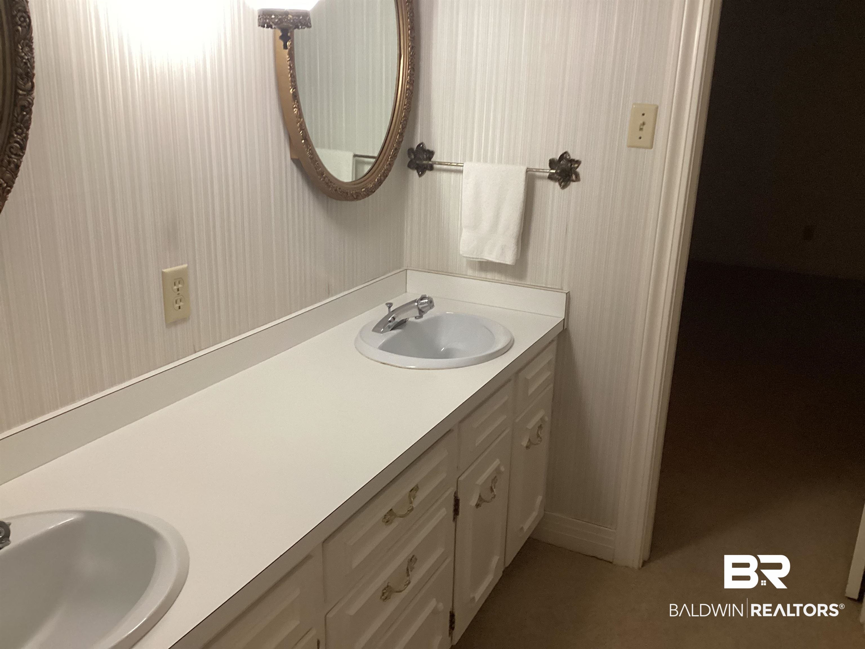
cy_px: 324
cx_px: 432
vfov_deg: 45.4
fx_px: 775
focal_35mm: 31
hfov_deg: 58.4
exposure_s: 1/50
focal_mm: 3.3
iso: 250
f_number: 2.4
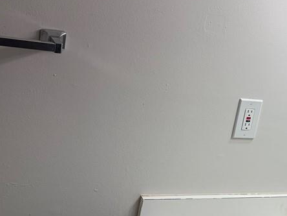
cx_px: 233
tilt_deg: -14.1
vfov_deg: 24.4
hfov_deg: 31.3
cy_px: 104
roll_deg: -11.3
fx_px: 497
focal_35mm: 60
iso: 64
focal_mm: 5.96
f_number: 1.6
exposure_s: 1/773
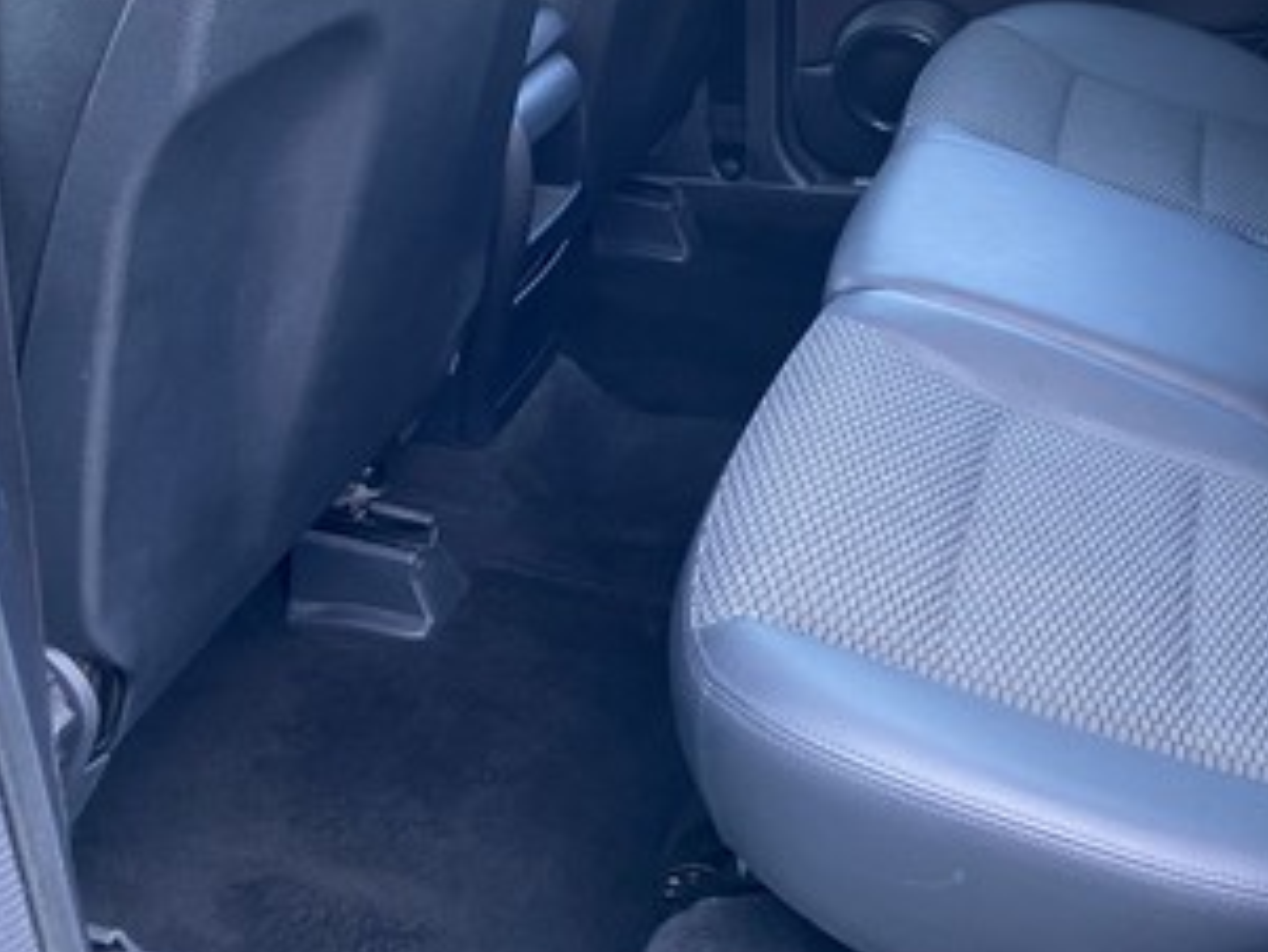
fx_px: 1612
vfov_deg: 32.1
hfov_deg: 41.1
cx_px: 1015
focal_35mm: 44
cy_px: 209
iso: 125
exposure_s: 1/75
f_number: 1.8
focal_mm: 4.25
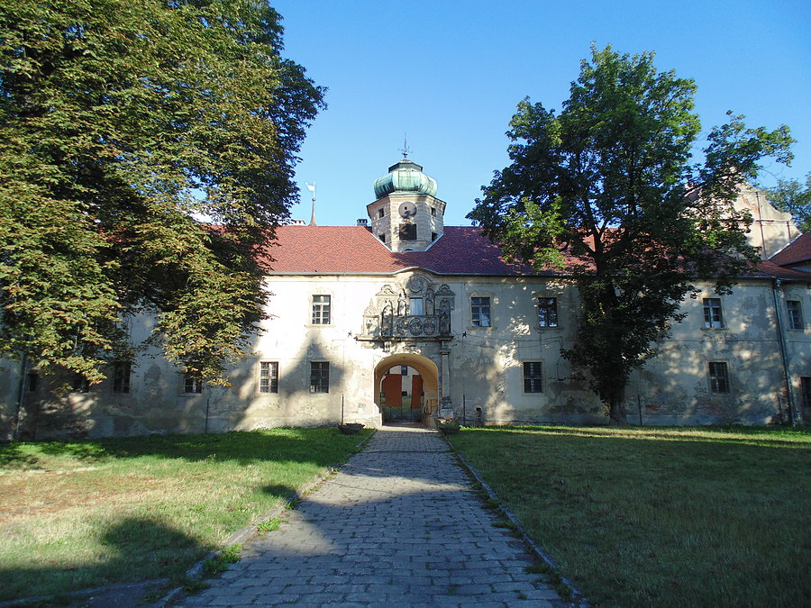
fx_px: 515
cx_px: 406
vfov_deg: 61.1
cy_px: 304
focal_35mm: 22
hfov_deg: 76.4
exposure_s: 1/400
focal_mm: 4
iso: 80
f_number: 3.1
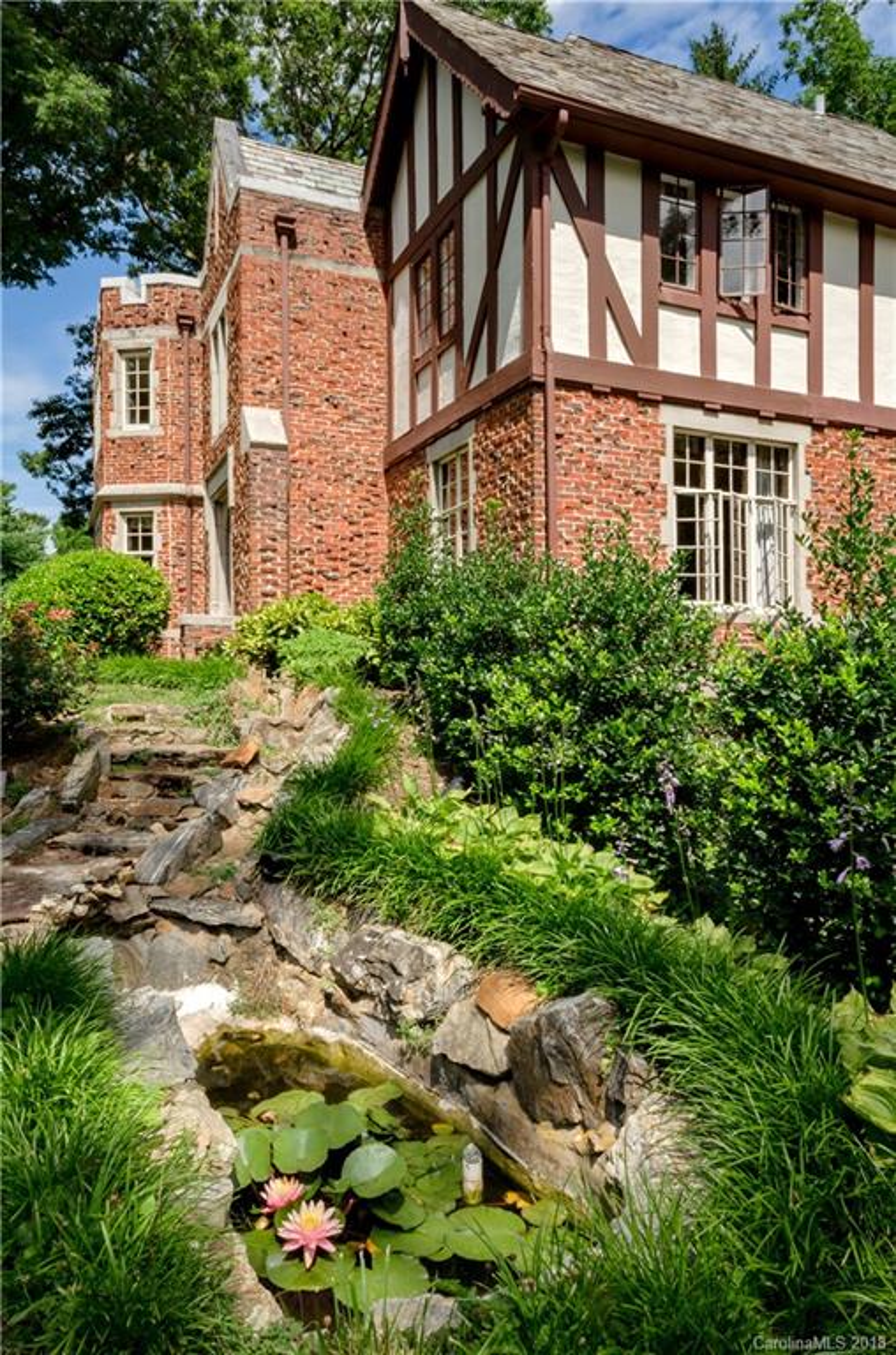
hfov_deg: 55.9
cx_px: 448
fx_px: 845
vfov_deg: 77.5
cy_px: 678
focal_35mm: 22
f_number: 22
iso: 250
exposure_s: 1/80
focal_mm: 15
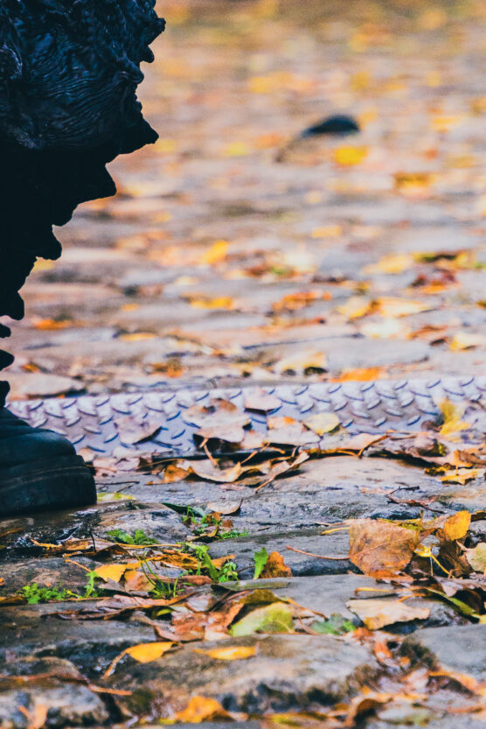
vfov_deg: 9.5
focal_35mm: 215
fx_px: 4350
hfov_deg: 6.3
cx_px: -184
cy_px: -56
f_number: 2.8
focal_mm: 70
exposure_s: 1/500
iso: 1000
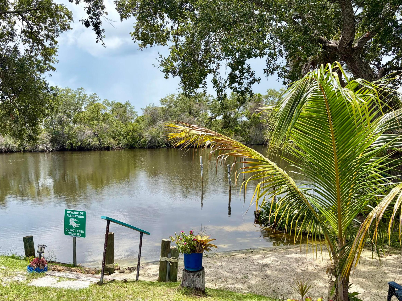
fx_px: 372
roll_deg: +2.4
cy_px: 176
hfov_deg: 56.8
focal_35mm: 32
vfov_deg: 44.0
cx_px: 188
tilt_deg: -5.8
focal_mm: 5.96
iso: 50
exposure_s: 1/2364
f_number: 1.6
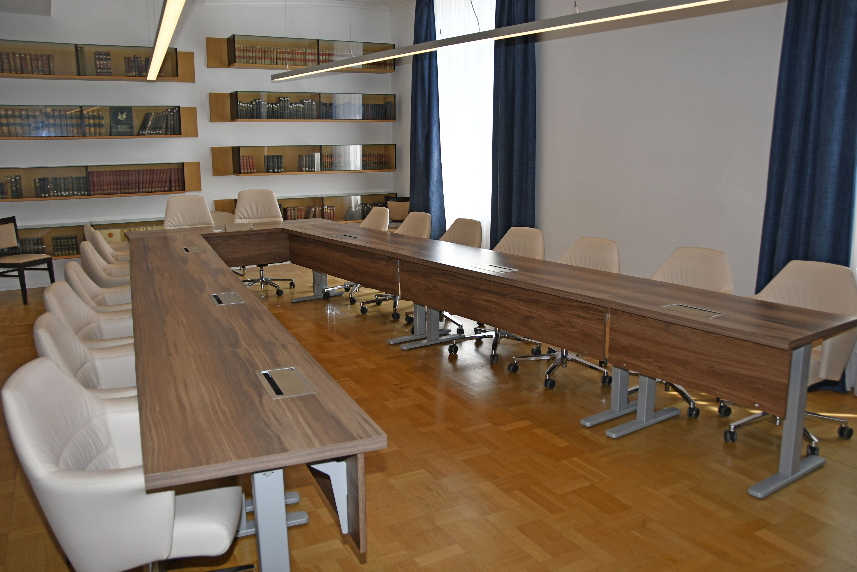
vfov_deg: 47.9
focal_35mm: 27
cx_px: 428
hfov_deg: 67.4
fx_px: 643
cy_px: 286
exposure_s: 1/60
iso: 100
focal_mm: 18
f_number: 3.5
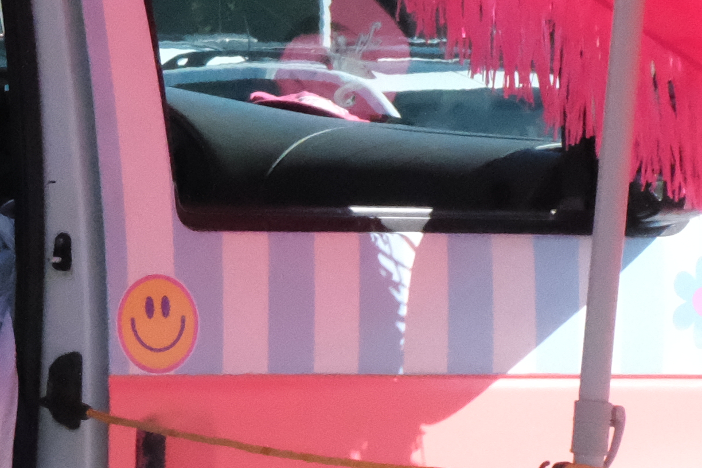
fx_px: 4309
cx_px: -1047
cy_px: 449
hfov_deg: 8.4
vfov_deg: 6.2
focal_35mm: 221
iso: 8000
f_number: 10
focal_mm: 23.3
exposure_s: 1/5800
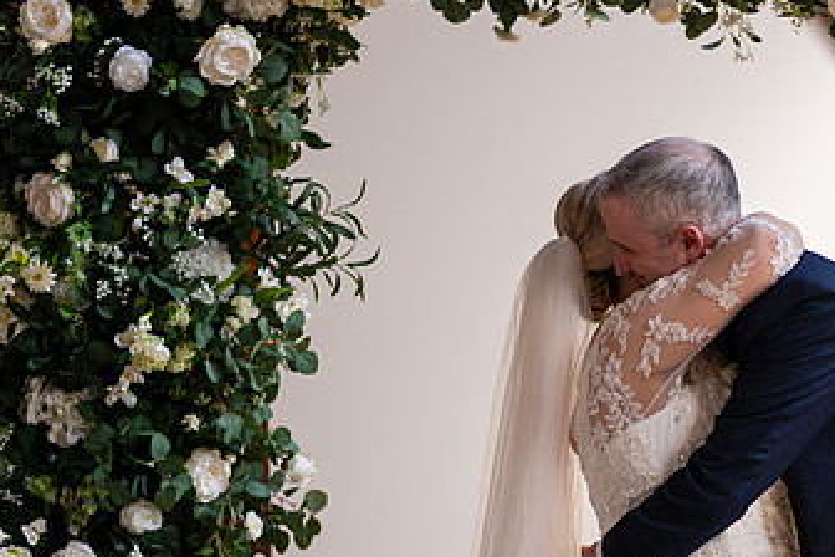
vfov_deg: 12.8
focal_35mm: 107
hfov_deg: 19.0
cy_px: 399
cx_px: 614
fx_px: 2482
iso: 500
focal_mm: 62
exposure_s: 1/160
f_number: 3.5
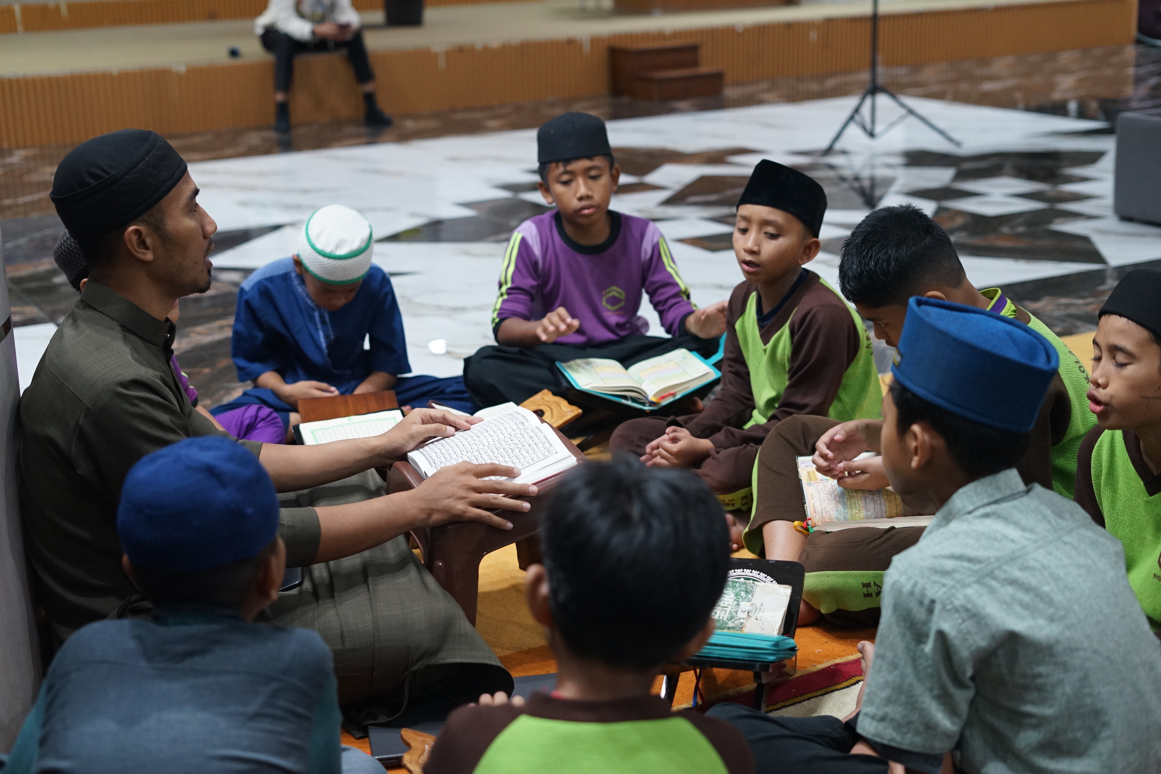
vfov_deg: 27.0
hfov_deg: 39.6
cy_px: 387
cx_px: 580
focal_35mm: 50
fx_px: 1612
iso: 2000
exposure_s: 1/100
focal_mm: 50
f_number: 2.8
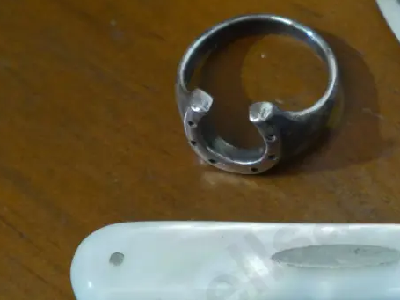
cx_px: 367
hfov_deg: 10.4
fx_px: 2183
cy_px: 189
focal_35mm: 189
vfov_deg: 7.9
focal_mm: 42
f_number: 5.6
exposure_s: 1/100
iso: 3200
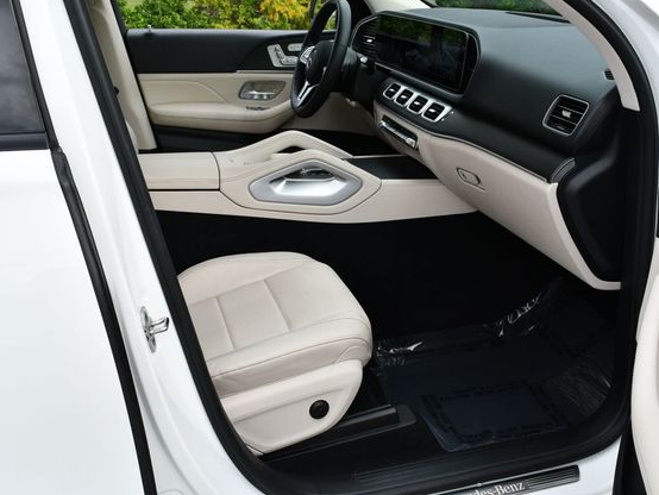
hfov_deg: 46.7
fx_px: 762
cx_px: 359
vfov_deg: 36.0
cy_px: 250
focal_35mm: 40
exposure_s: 1/250
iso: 200
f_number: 7.1
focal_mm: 18
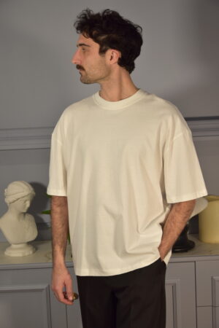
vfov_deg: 27.0
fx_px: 684
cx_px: 110
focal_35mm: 75
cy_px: 164
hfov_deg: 18.2
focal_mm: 50
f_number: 5
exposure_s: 1/40
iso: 400
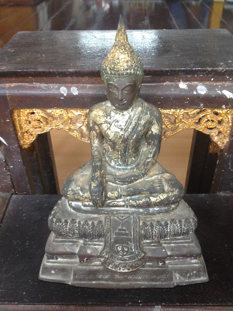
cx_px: 116
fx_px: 314
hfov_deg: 40.7
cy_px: 156
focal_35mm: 35
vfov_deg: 52.6
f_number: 2.4
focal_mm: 4.28
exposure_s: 1/20
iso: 125
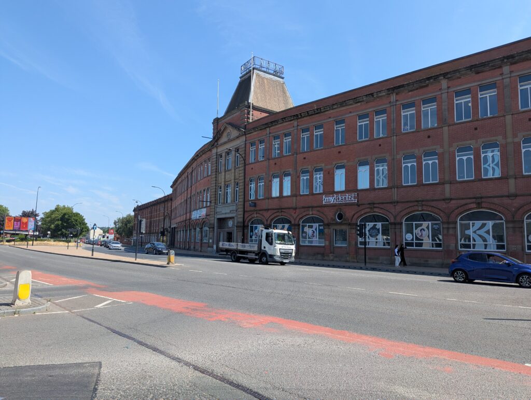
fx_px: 369
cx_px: 266
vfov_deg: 56.9
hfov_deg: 71.5
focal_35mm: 24
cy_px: 200
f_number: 1.85
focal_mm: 6.81
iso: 47
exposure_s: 1/1381
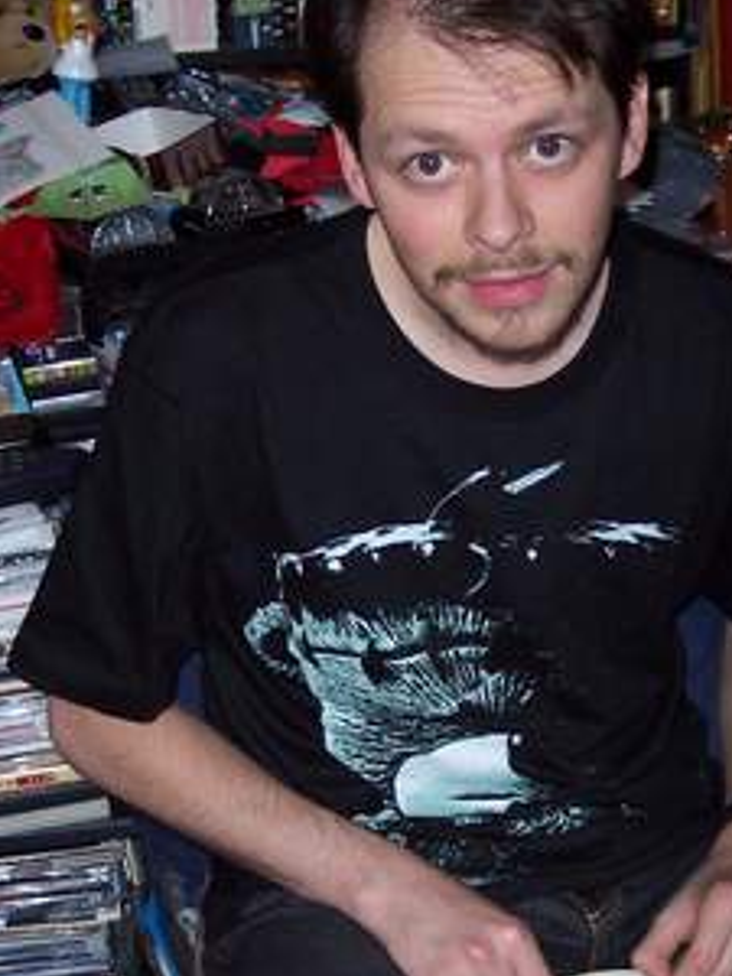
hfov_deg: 18.2
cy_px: 621
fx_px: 2284
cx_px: 439
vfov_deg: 24.0
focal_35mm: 81
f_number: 2.8
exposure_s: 1/30
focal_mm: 8
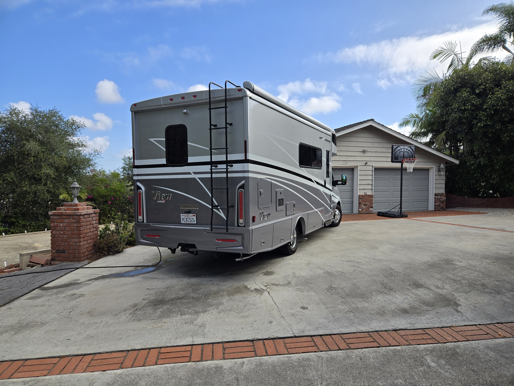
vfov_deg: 58.9
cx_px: 257
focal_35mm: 23
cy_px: 193
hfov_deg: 73.9
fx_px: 342
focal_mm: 5.4
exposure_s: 1/1488
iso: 25
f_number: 1.8
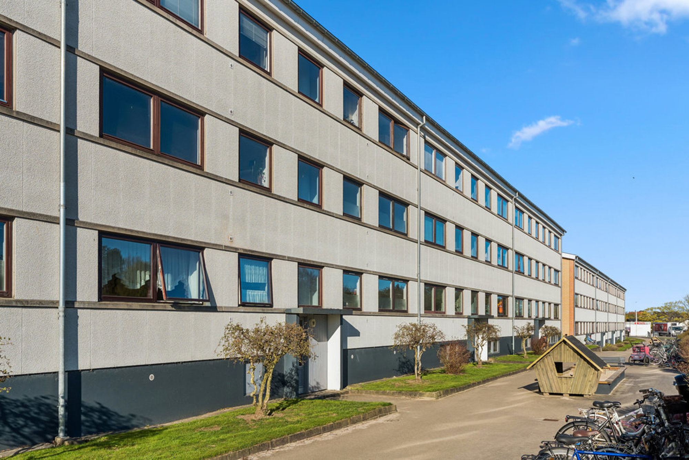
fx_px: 574
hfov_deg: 61.9
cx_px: 344
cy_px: 230
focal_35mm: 30
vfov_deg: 43.6
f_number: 10
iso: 400
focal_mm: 30
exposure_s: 1/640
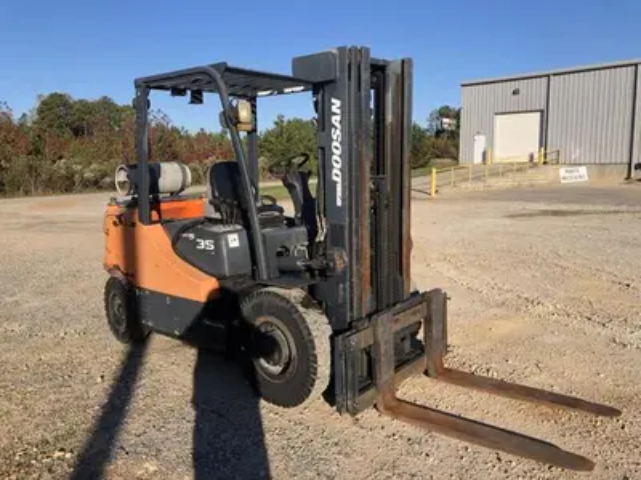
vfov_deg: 49.7
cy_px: 240
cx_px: 320
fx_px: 518
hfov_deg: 63.4
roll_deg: +1.1
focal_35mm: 28
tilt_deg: -7.2
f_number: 1.8
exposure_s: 1/750
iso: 20
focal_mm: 4
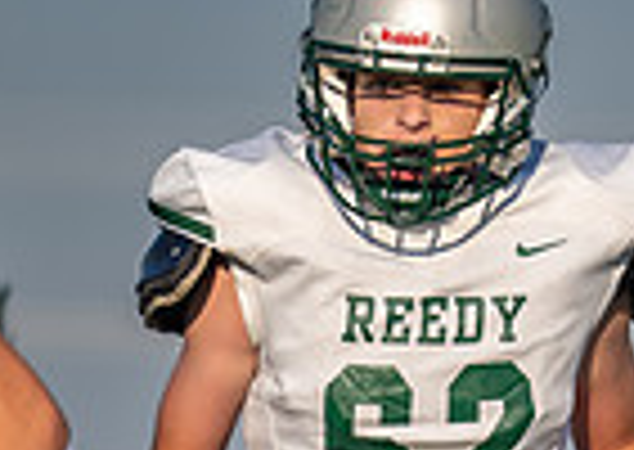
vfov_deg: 1.3
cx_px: 497
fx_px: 19292
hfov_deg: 1.9
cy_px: 637
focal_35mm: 1074
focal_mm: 200
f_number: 2.8
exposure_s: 1/3200
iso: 100
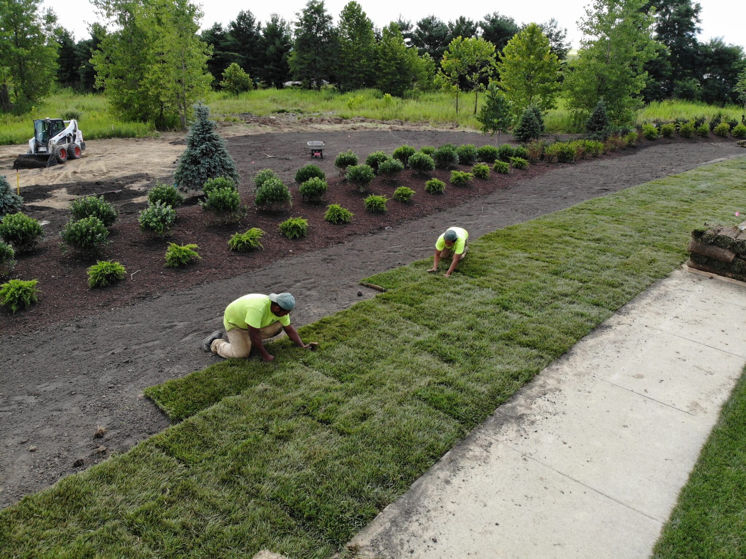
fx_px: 517
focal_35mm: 24
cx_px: 373
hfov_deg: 71.6
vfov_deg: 56.8
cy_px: 280
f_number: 2.8
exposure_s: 1/339
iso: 100
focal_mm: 4.5
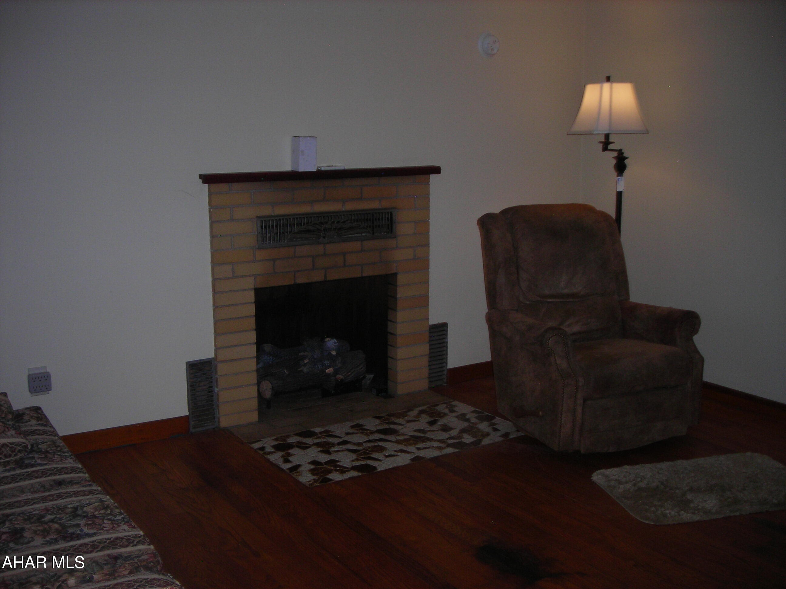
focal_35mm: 38
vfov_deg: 37.7
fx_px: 863
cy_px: 294
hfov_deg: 49.0
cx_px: 393
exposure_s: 1/60.1
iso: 87
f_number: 3.2
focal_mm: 6.3
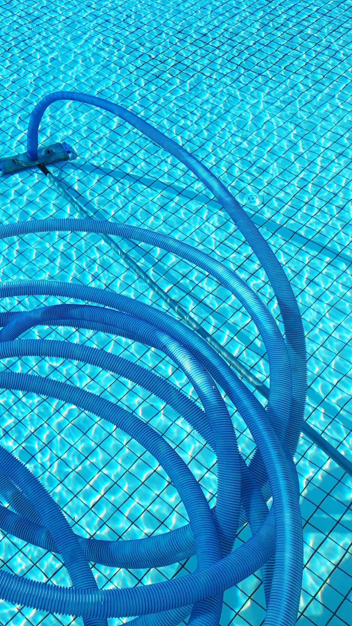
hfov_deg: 27.4
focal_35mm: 41
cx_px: 2
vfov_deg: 49.4
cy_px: 312
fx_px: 681
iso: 20
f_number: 1.8
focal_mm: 3.99
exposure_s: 1/941
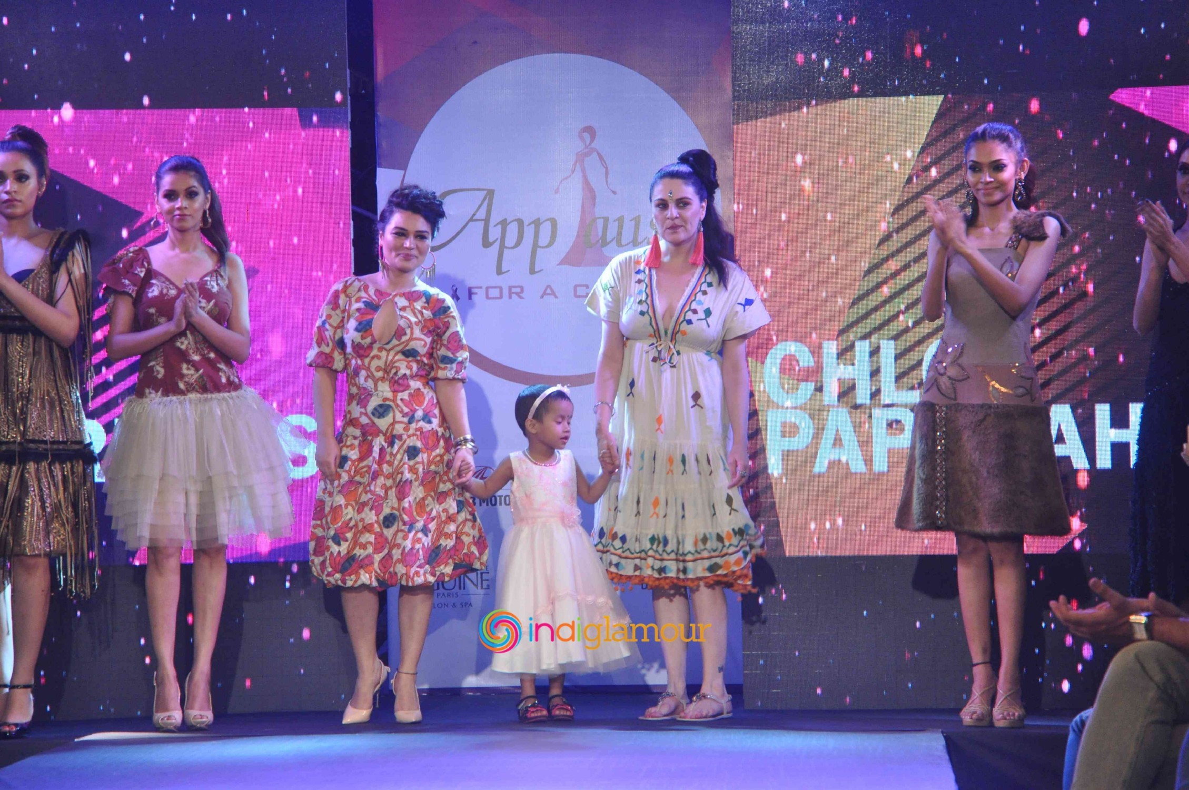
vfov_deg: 8.7
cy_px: 395
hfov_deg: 13.1
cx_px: 594
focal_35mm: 158
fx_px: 5196
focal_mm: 105
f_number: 10
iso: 1250
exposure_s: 1/60
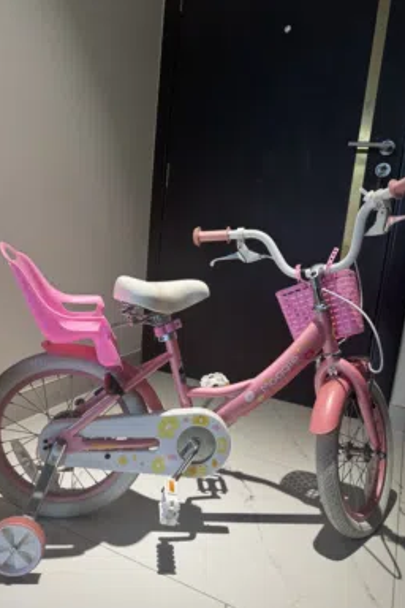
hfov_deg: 49.5
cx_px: 184
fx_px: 439
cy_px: 315
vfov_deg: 69.4
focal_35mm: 26
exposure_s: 1/100
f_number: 1.78
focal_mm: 6.76
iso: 200
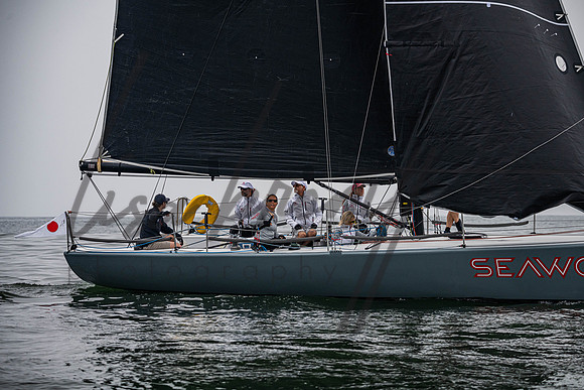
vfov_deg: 8.5
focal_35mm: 162
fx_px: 2621
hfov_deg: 12.7
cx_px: 292
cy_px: 195
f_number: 5.6
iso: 400
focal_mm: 160
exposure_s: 1/4000
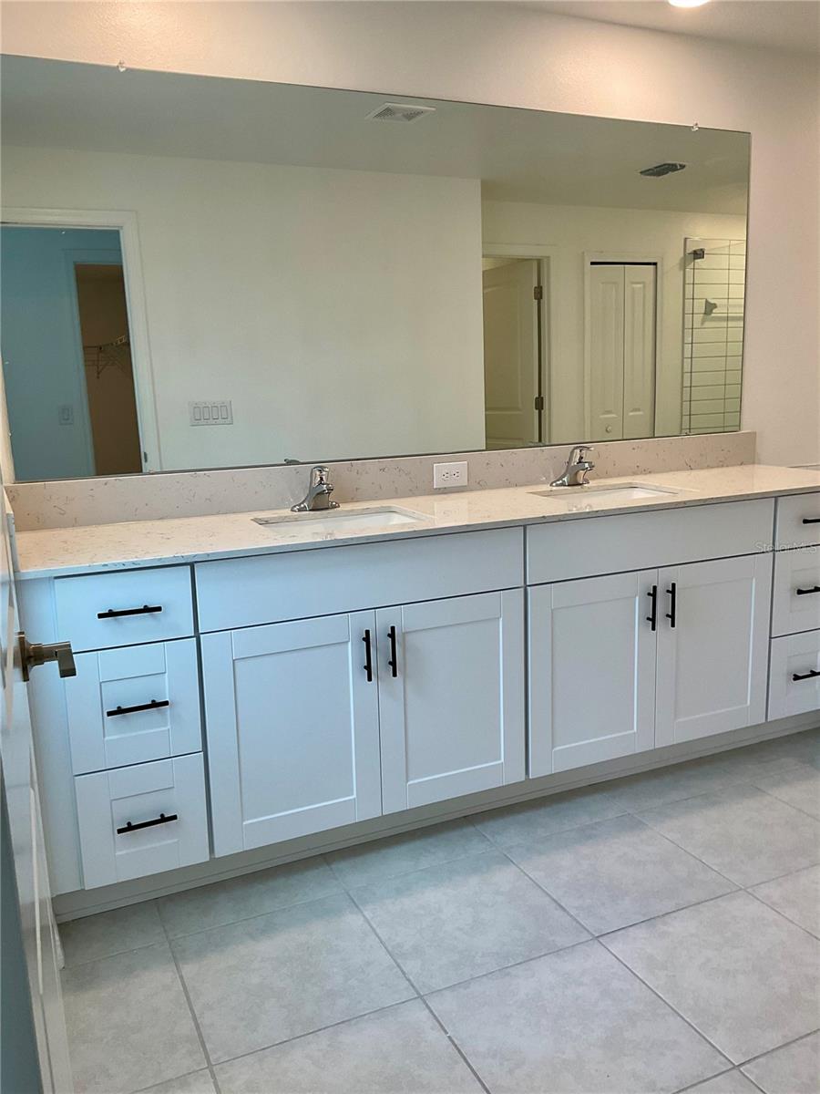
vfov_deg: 61.7
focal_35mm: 29
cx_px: 410
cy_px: 547
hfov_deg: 48.2
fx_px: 916
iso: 64
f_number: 1.8
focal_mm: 3
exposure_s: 1/120
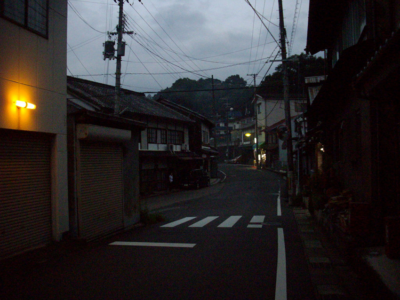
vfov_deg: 38.7
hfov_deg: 50.1
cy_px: 150
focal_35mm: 37
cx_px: 200
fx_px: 428
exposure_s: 1/40
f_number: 2.8
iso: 400
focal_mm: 6.2
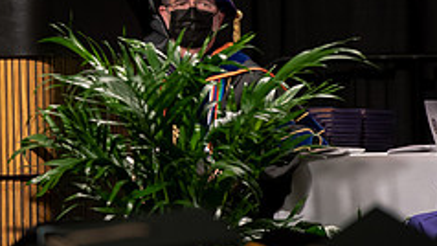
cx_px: -83
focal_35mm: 498
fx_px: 5772
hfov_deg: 4.3
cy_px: -10
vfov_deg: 2.4
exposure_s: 1/200
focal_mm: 195
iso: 1250
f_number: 3.5
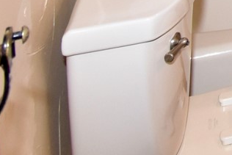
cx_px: 557
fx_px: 664
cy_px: -289
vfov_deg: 10.2
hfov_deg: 13.9
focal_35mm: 103
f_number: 5
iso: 800
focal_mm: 10
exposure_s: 1/200
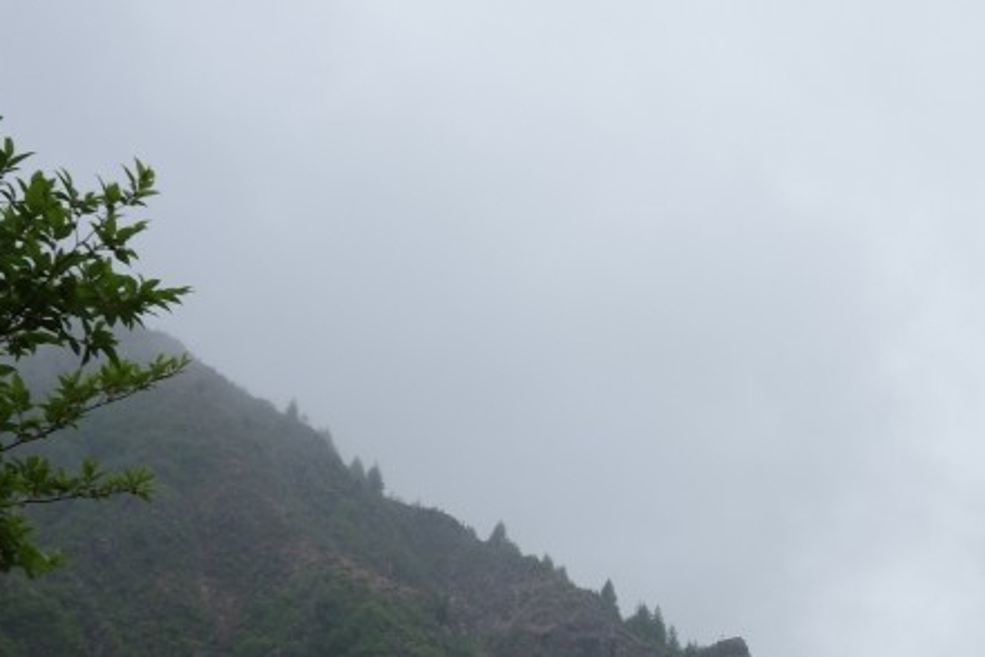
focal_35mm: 116
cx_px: 1005
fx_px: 3174
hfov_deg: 17.2
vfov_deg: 11.6
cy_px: 710
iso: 100
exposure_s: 1/200
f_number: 6.3
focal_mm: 26
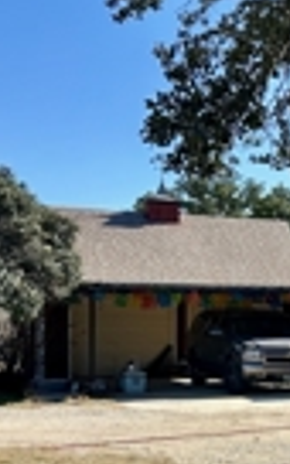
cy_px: 314
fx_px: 948
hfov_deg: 13.5
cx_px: 665
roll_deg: -0.6
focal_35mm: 75
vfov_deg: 27.3
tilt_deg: -0.1
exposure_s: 1/2110
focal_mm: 6.86
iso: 80
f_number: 1.78
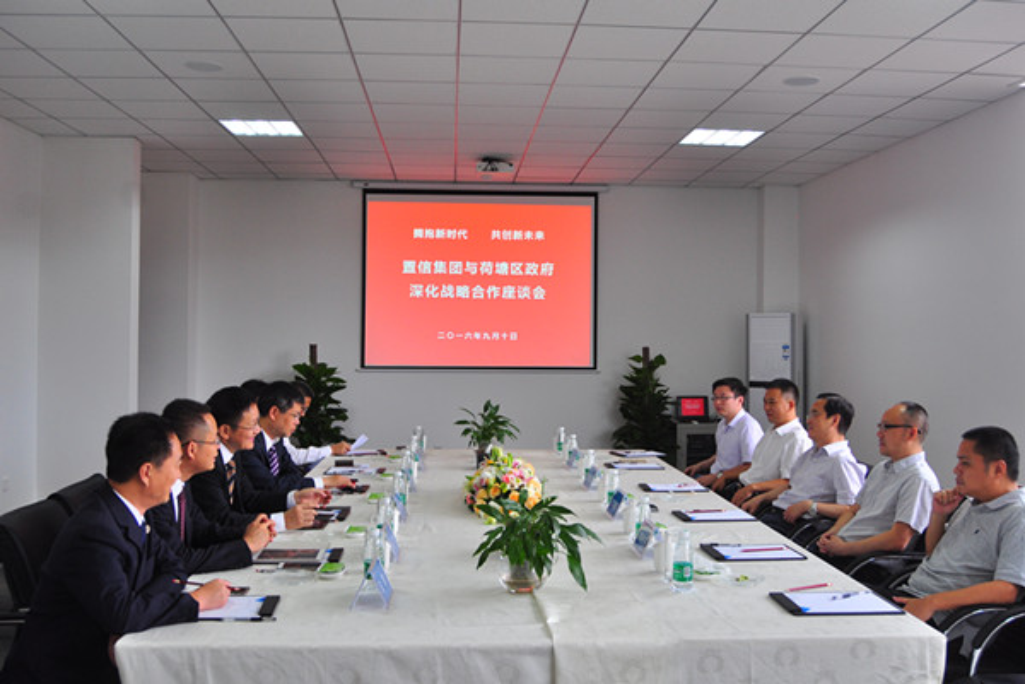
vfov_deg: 38.4
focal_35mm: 34
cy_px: 342
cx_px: 512
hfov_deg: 55.1
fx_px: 982
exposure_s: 1/40
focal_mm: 23
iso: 400
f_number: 6.3
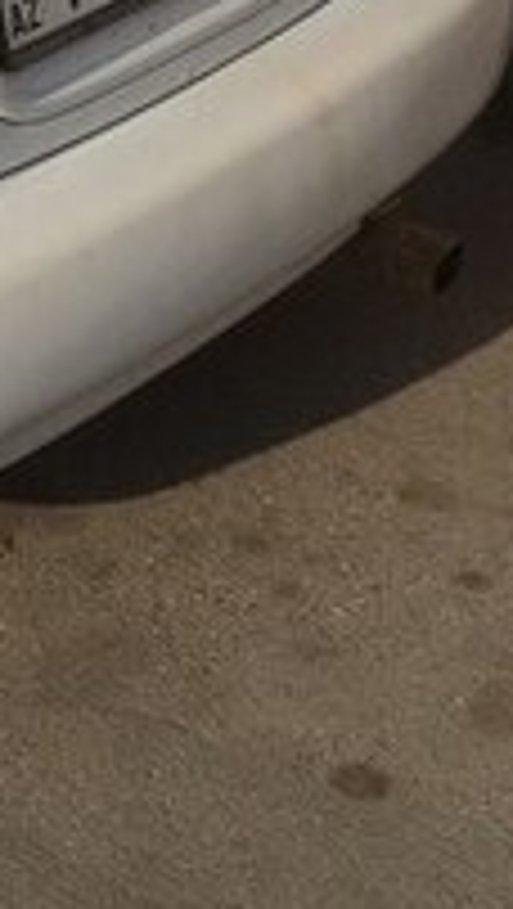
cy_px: 11
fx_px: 2485
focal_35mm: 103
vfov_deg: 20.1
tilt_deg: -18.4
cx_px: -490
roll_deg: +2.8
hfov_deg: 10.8
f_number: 2.2
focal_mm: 4.15
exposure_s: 1/2564
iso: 32
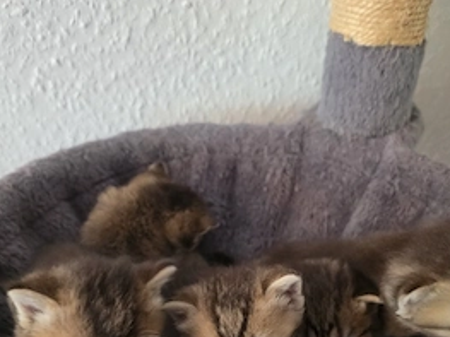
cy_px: 287
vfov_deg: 38.5
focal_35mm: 35
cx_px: 236
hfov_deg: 52.6
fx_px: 455
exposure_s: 1/50.3
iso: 1000
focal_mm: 6.5
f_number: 1.4
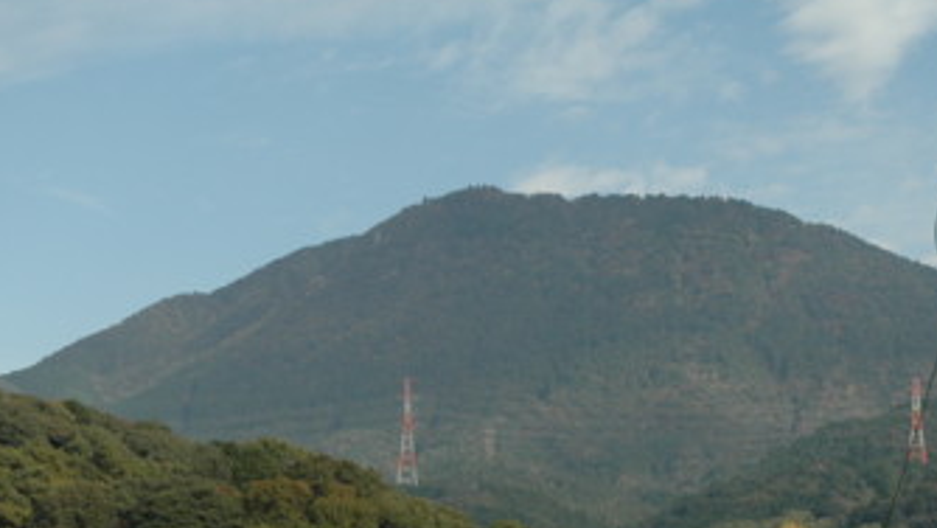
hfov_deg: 22.1
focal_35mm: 96
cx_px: 295
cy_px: 541
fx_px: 2386
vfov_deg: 12.5
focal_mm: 34
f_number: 10
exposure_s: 1/500
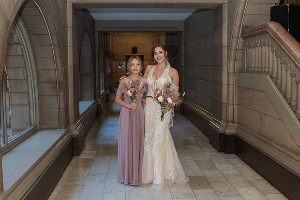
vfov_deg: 31.4
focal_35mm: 43
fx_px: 356
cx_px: 162
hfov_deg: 45.7
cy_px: 100
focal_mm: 35
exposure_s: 1/200
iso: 1000
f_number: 3.5
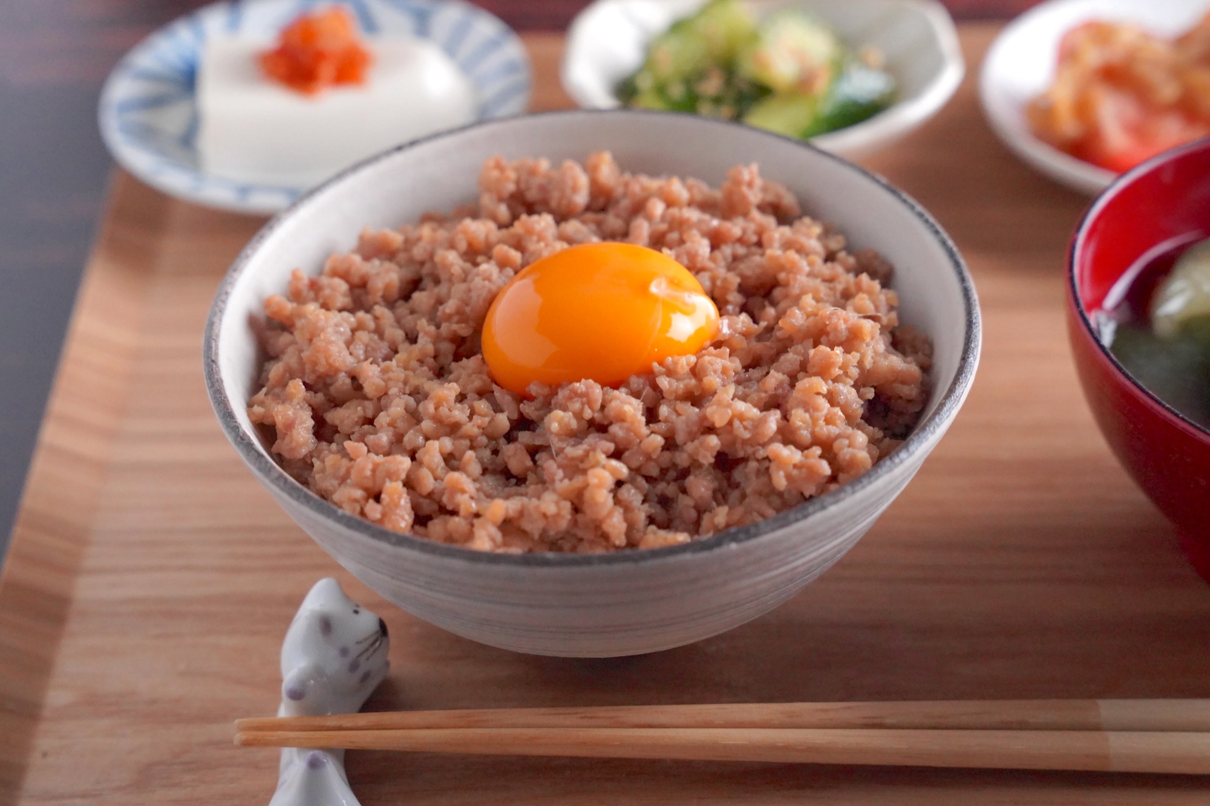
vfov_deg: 19.5
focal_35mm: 70
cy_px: 403
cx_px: 605
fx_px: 2352
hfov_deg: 28.8
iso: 12800
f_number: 6.3
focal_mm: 70
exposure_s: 1/400
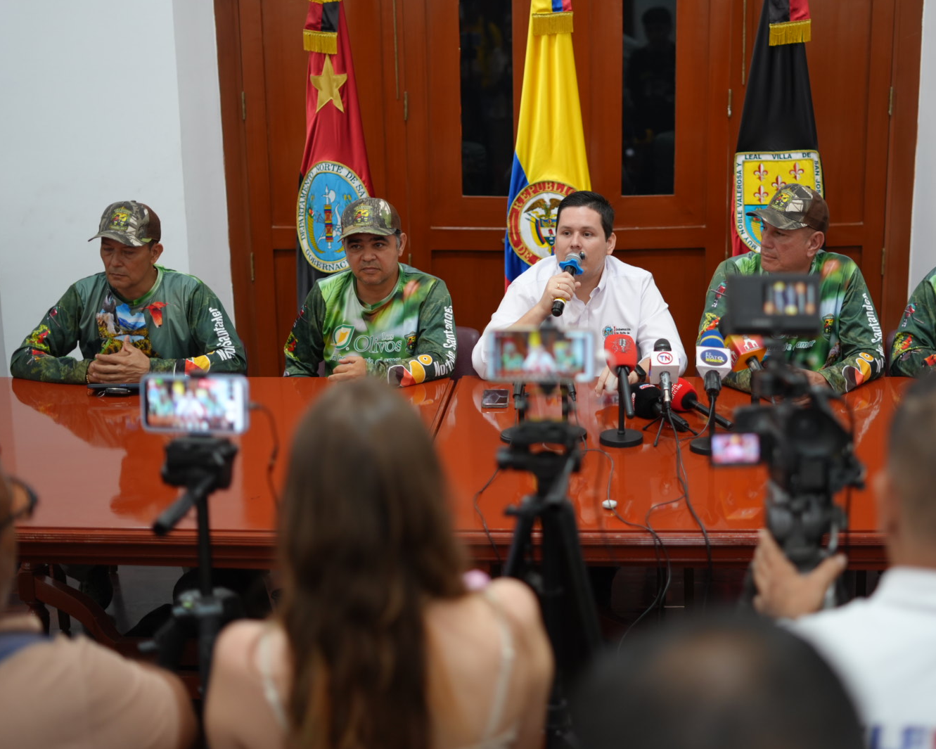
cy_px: 371
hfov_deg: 32.9
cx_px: 554
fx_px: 1579
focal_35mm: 57
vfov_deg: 26.7
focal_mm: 50
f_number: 2
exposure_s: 1/320
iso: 800
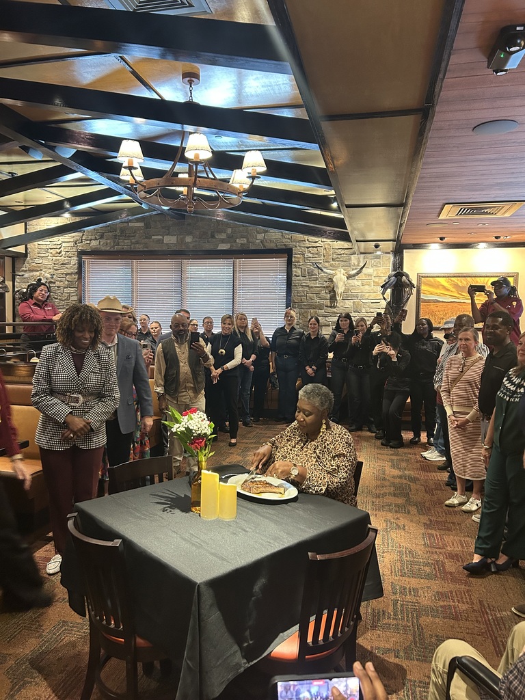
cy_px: 350
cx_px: 262
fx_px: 526
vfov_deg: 67.3
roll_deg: -1.6
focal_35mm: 26
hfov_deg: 53.1
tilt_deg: -3.5
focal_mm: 5.7
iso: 400
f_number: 1.5
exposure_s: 1/40
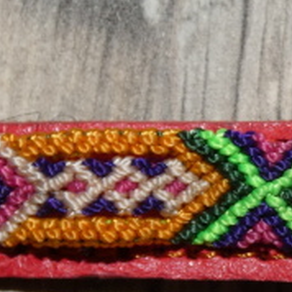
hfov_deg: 13.1
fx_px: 1212
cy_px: 238
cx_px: 413
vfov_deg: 13.7
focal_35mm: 127
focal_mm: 5.8
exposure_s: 1/60
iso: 80
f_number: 3.4
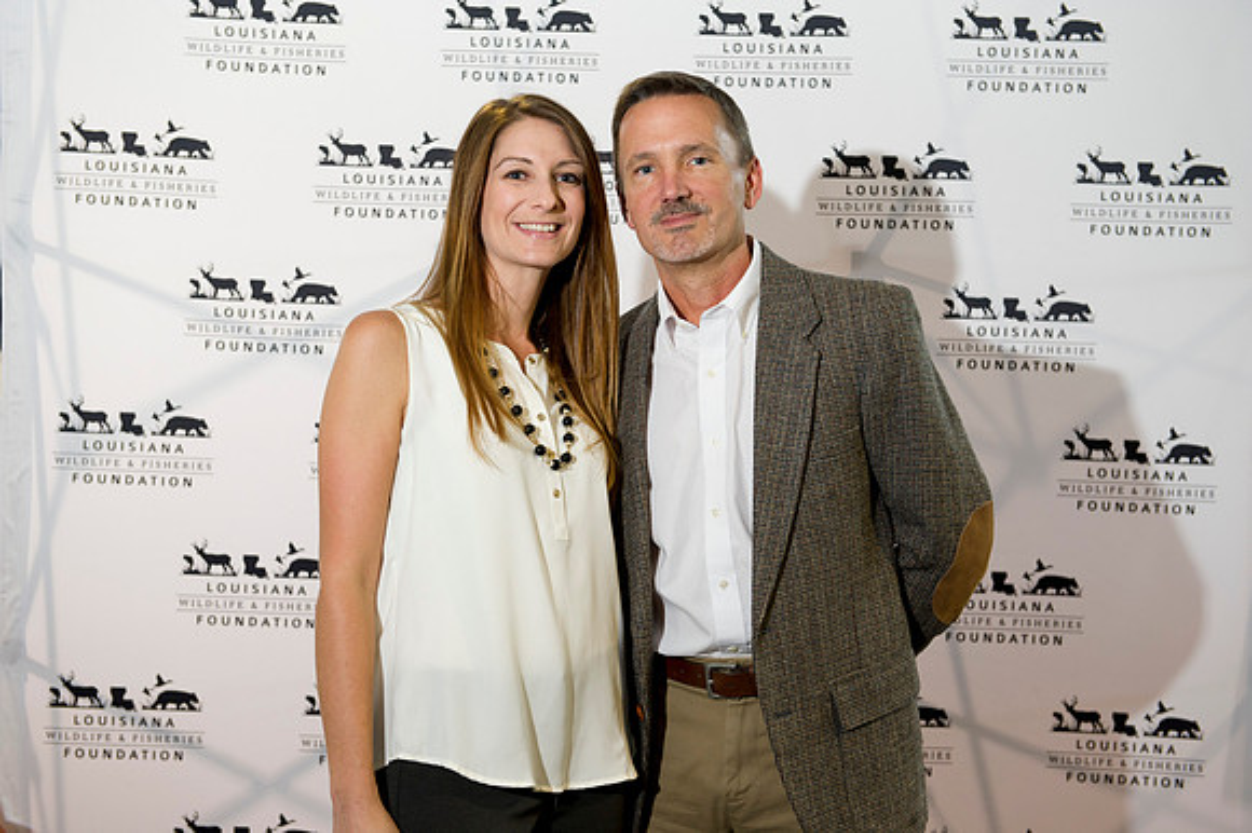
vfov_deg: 24.6
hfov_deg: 36.3
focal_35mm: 55
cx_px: 626
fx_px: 1912
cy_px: 416
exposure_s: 1/80
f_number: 4.5
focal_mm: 55
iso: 800
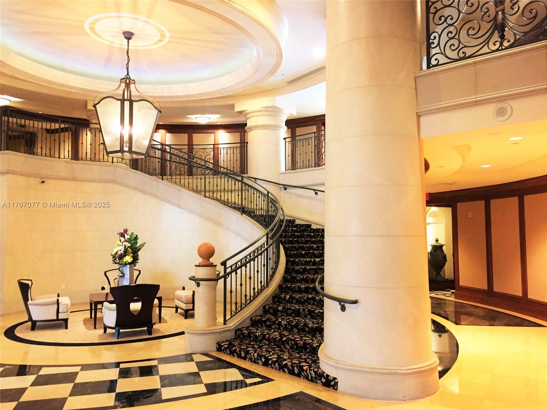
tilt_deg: +1.9
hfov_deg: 61.7
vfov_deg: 48.2
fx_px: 458
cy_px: 205
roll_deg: -0.8
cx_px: 274
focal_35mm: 29
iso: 250
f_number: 2.2
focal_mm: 4.15
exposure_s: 1/24
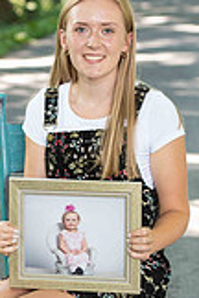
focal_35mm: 194
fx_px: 1608
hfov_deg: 7.1
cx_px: 66
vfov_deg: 10.6
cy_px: 208
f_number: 3.5
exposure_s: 1/200
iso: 640
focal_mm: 70
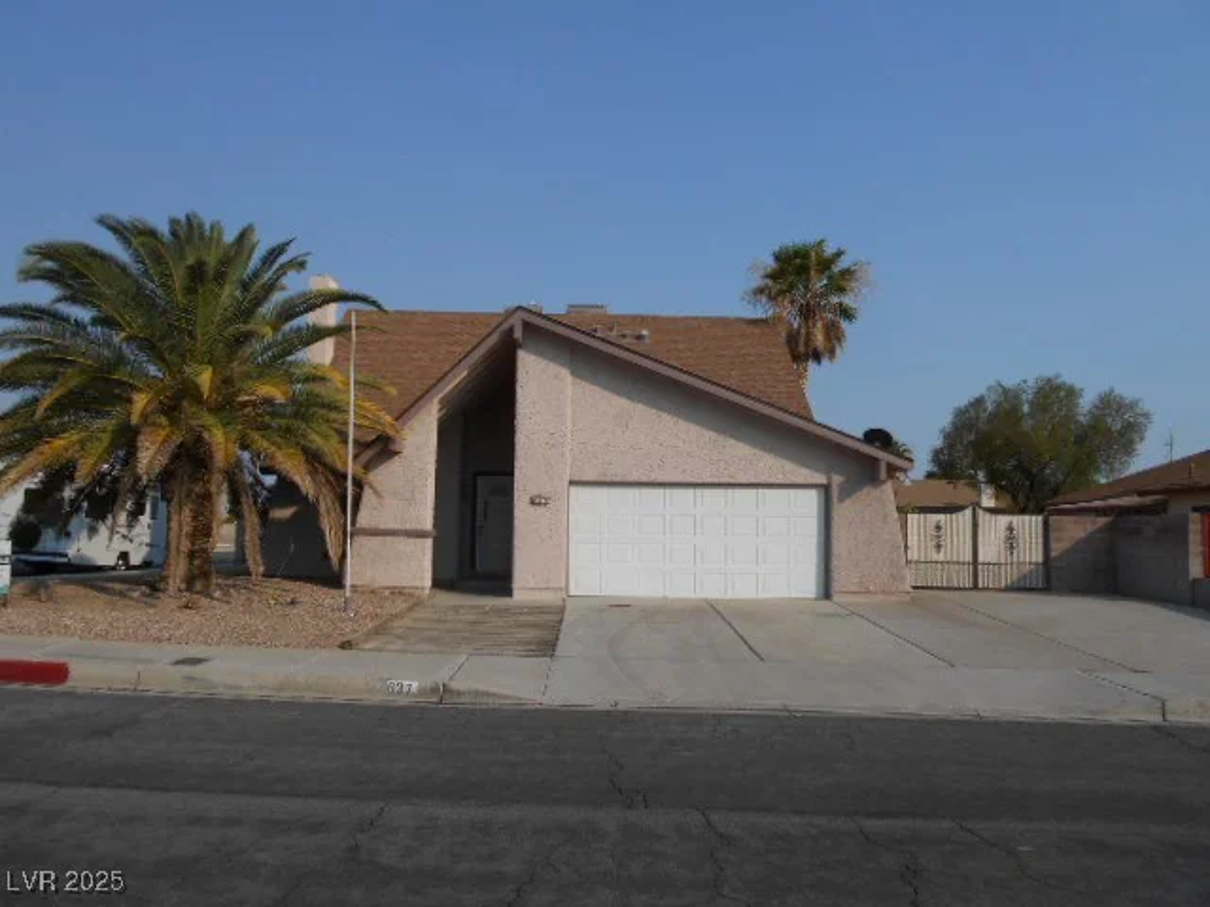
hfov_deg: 67.3
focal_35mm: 26
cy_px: 454
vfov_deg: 53.1
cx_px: 605
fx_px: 909
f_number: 3.2
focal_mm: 4.6
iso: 80
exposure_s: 1/1600
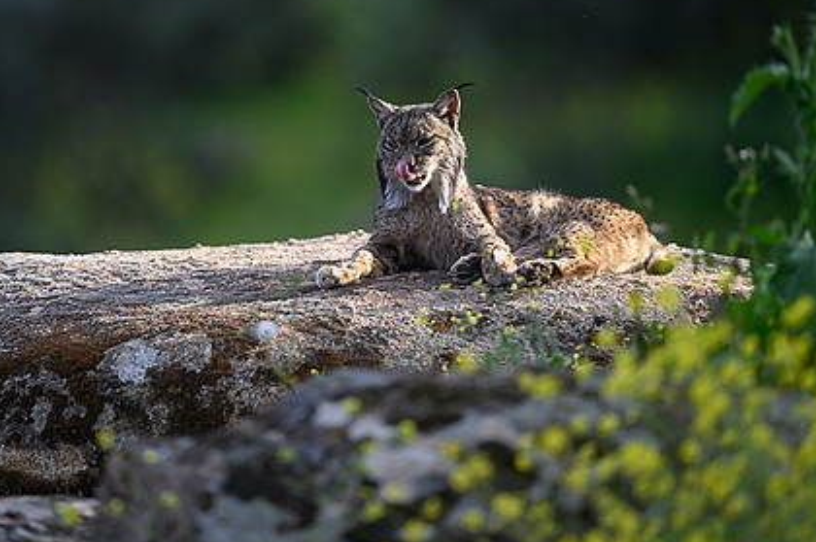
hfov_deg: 3.7
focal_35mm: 553
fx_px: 12520
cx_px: 338
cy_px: 190
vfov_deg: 2.5
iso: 160
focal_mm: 400
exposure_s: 1/1000
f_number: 2.8
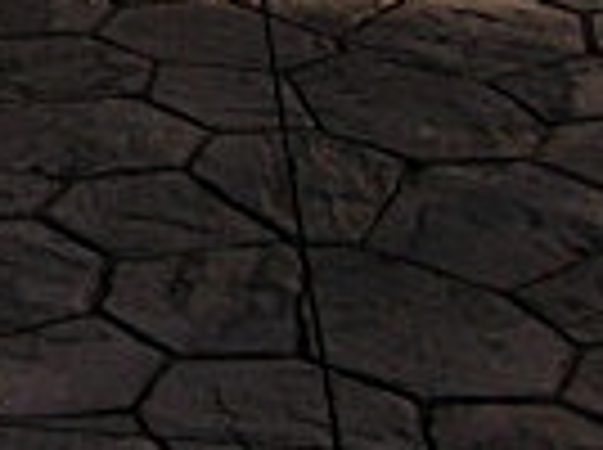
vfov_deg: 8.3
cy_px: -315
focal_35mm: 172
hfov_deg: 10.4
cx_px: -675
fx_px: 2991
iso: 50
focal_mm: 6.3
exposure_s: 1/800
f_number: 2.8
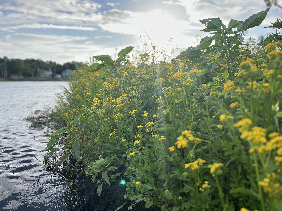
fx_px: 212
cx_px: 141
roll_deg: -0.4
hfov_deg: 67.3
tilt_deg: -6.7
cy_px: 106
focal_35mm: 26
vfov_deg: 53.1
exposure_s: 1/967
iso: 50
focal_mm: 5.1
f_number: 1.6
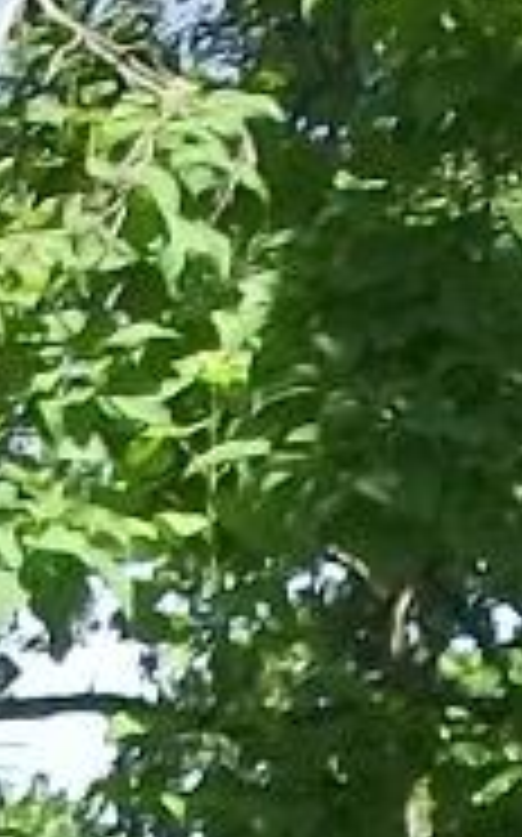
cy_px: 2403
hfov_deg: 4.4
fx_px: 6725
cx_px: 333
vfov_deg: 6.6
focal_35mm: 295
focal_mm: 6.5
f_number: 3.1
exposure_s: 1/400
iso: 64
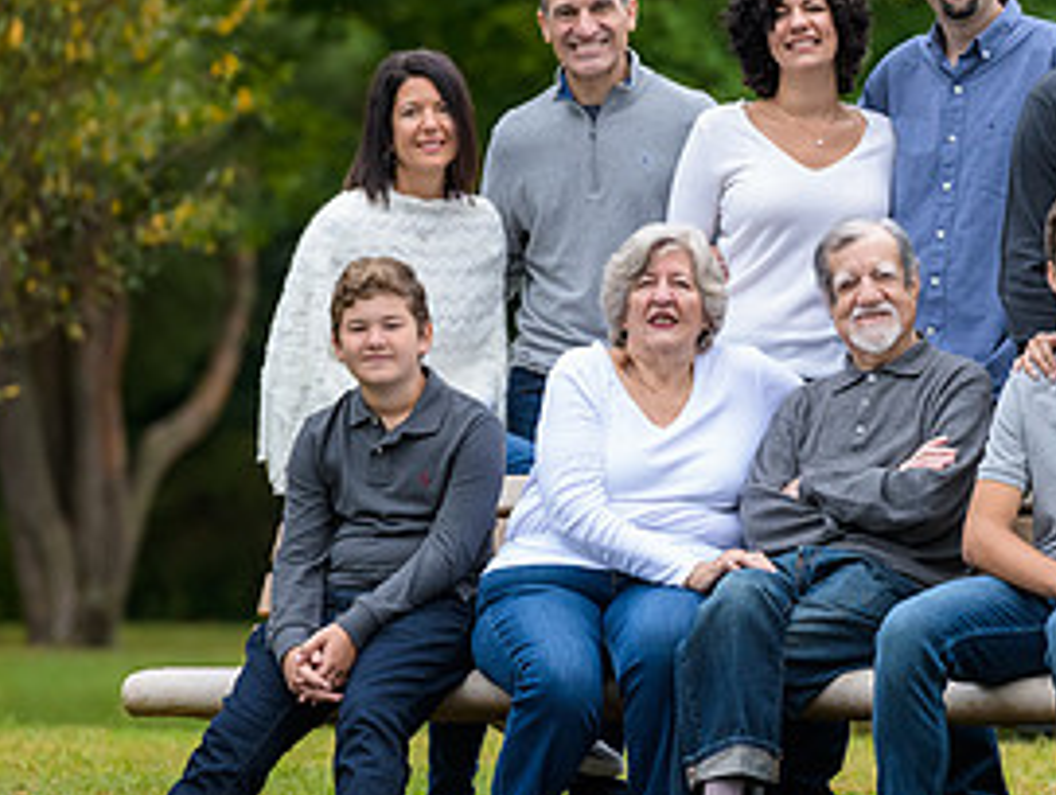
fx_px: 12555
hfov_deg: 4.8
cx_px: 869
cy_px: 329
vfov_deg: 3.6
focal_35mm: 411
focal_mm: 200
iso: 800
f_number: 5
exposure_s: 1/320
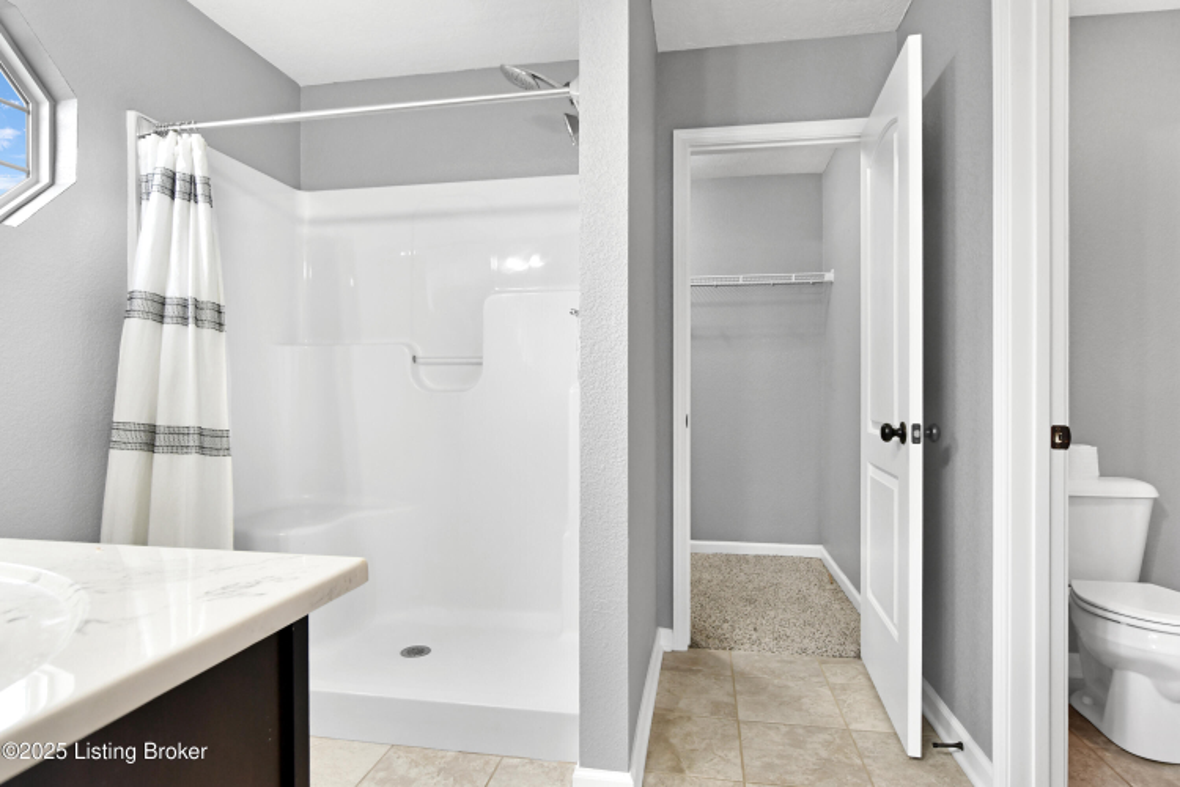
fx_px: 623
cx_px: 590
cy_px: 394
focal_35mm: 19
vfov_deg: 64.6
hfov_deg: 86.9
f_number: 8
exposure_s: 1/60
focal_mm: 13
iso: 1000
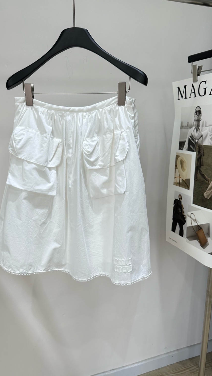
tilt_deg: -12.4
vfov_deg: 64.3
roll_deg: -0.3
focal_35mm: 30
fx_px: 300
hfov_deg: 38.7
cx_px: 79
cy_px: 187
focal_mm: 6.86
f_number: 1.78
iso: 80
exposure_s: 1/361
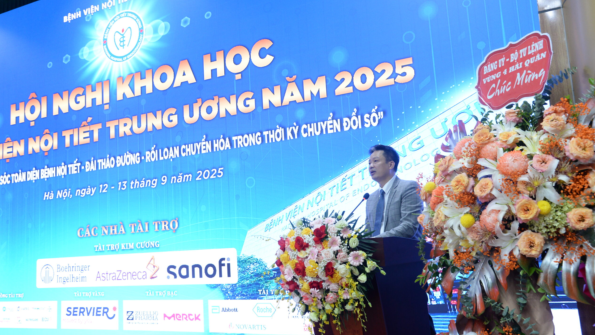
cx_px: 298
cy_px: 162
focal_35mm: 33
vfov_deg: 35.6
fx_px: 521
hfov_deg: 59.5
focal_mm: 31
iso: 1600
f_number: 5
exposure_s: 1/30
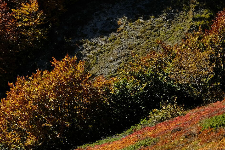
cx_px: -58
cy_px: 3
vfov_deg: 6.5
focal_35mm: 212
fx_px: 1324
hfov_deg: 9.6
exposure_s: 1/200
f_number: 10
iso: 200
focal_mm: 55
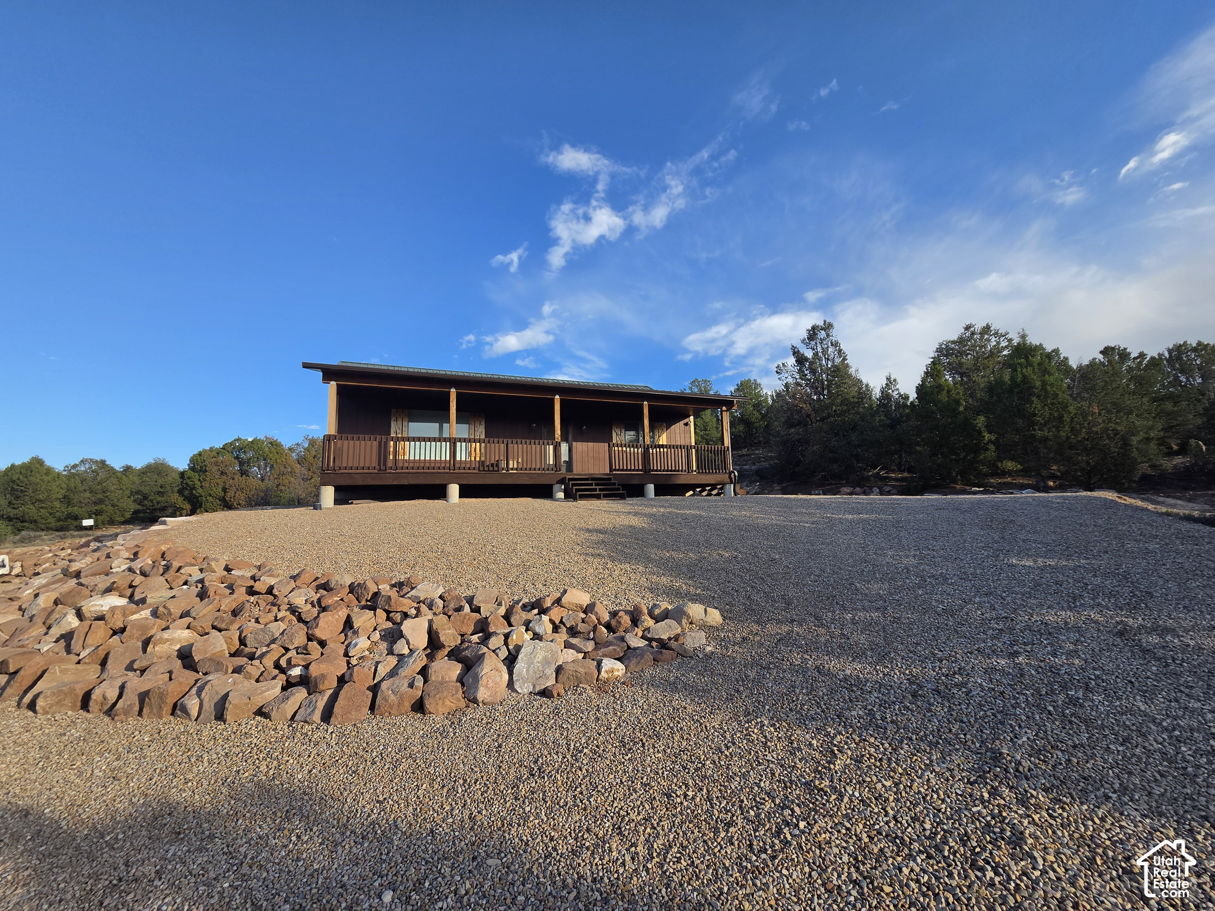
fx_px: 456
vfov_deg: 89.9
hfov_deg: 106.2
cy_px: 456
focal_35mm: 13
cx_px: 608
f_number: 2.2
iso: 100
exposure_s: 1/1799
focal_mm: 2.2
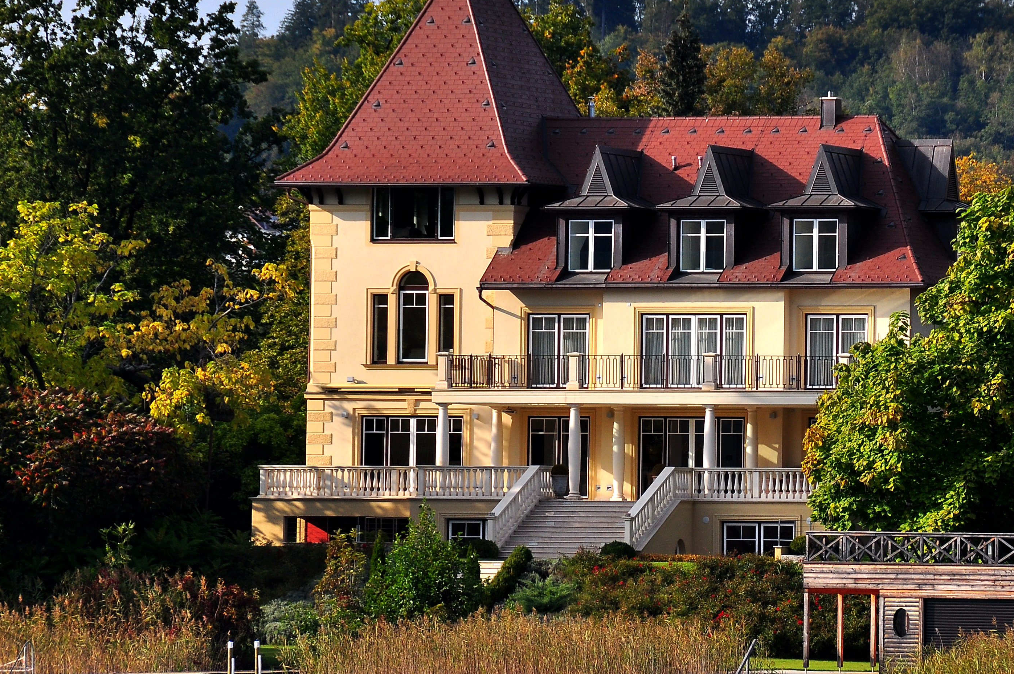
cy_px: 303
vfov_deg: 4.4
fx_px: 8743
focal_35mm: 311
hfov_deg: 6.6
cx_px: 739
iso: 200
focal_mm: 135
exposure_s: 1/500
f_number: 11
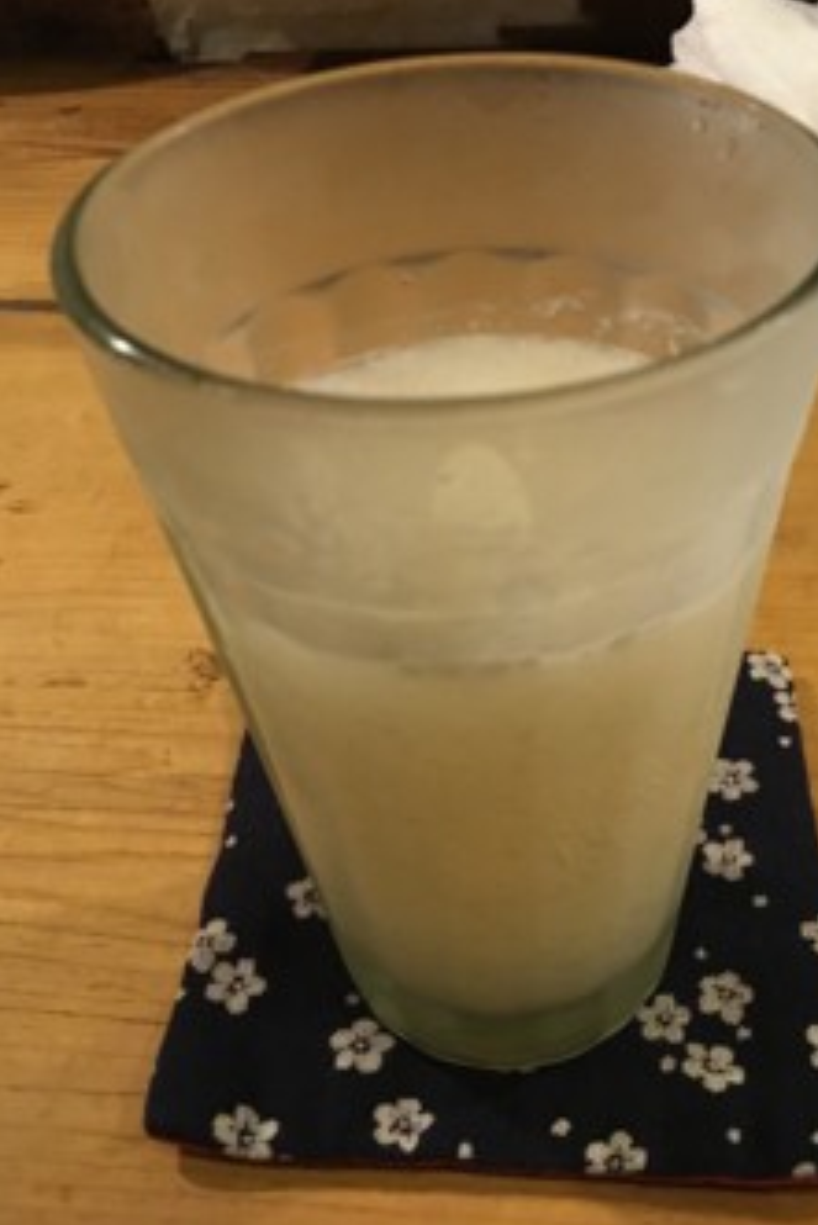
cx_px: 500
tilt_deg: -40.1
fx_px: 1396
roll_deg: +3.4
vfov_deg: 47.4
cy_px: 614
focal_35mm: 41
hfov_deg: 32.5
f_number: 2.2
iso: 80
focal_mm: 4.15
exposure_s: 1/15
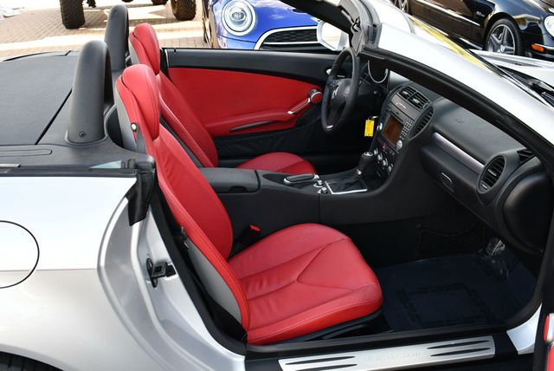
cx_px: 277
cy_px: 186
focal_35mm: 36
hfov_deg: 53.1
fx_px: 554
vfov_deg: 36.9
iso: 400
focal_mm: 18
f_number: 4.5
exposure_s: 1/250
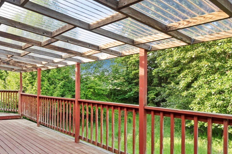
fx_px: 174
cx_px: 54
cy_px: 98
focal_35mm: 27
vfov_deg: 47.4
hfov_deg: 62.9
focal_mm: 10
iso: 1000
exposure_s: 1/25
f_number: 10
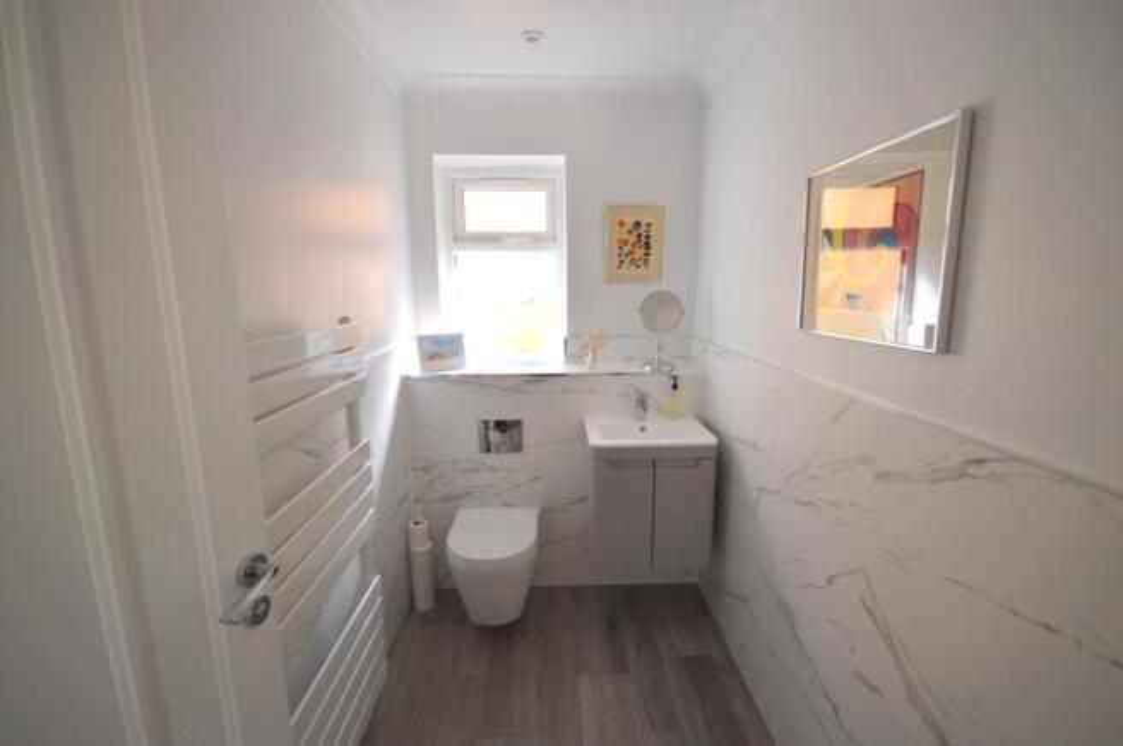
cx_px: 562
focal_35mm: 15
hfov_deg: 100.4
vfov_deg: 77.2
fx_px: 467
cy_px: 373
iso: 800
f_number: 4
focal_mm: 10
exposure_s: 1/60
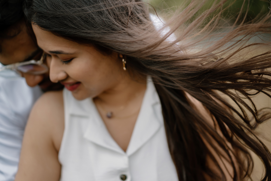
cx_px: 136
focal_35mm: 55
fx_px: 414
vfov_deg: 24.6
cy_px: 90
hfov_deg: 36.2
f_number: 1.8
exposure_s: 1/1250
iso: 100
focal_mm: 55
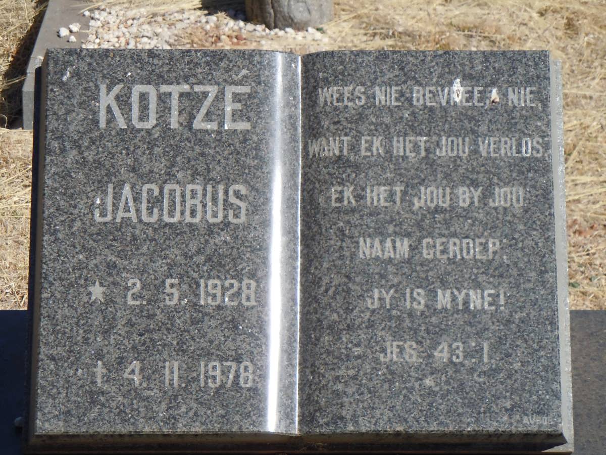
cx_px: 303
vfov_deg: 11.1
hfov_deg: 14.8
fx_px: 2328
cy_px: 228
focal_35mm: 133
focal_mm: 24
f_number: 9.2
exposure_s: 1/320
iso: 200
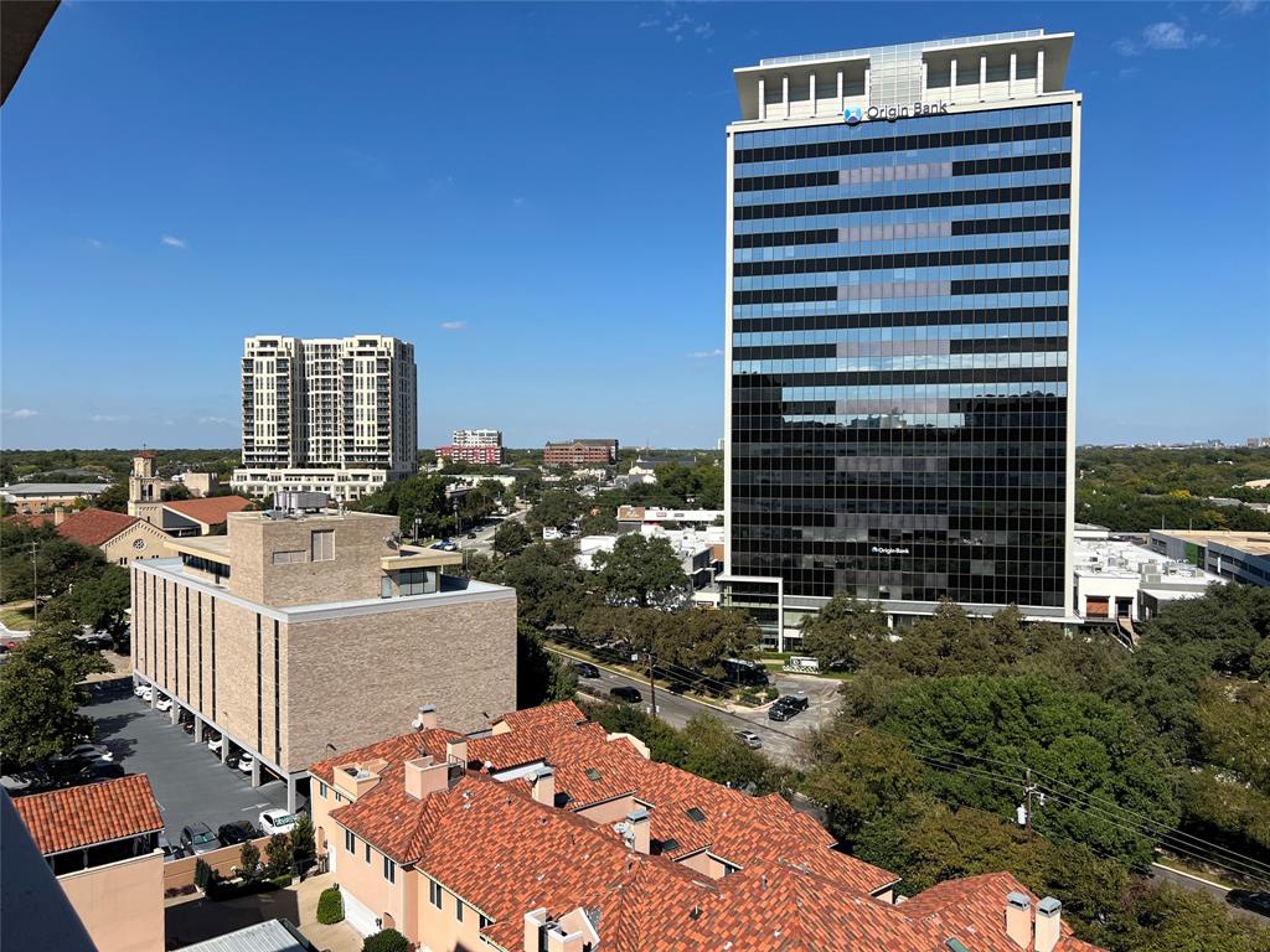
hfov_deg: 67.3
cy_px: 476
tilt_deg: -1.3
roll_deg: +0.1
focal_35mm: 26
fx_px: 954
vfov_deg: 53.1
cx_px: 635
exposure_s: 1/5587
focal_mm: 5.7
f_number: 1.5
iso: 50
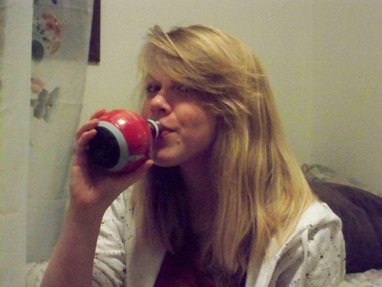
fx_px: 1159
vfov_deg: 14.1
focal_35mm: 105
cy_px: 144
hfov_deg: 18.7
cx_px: 191
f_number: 5.7
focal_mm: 18.8
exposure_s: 1/30
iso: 3200
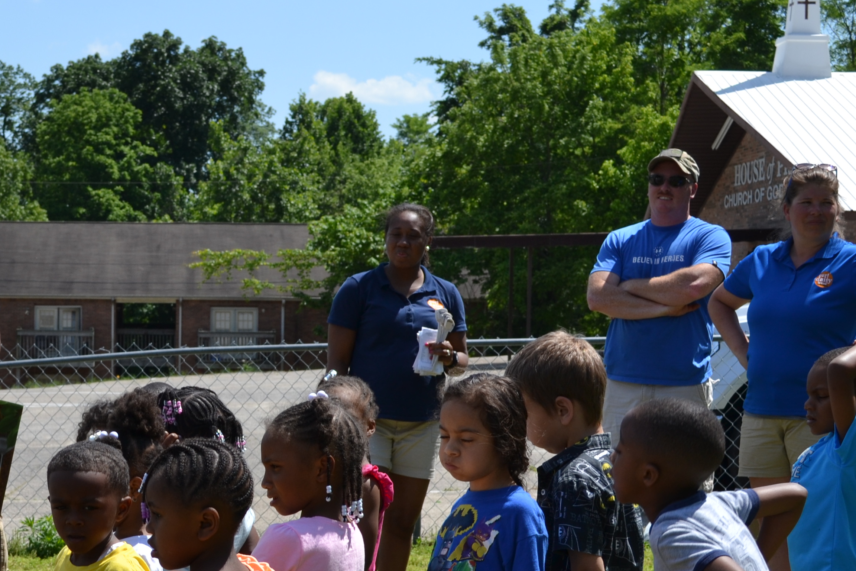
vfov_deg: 16.2
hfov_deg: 23.7
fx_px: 1997
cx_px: 128
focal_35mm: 84
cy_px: 454
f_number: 6.3
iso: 100
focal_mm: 28
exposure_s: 1/320
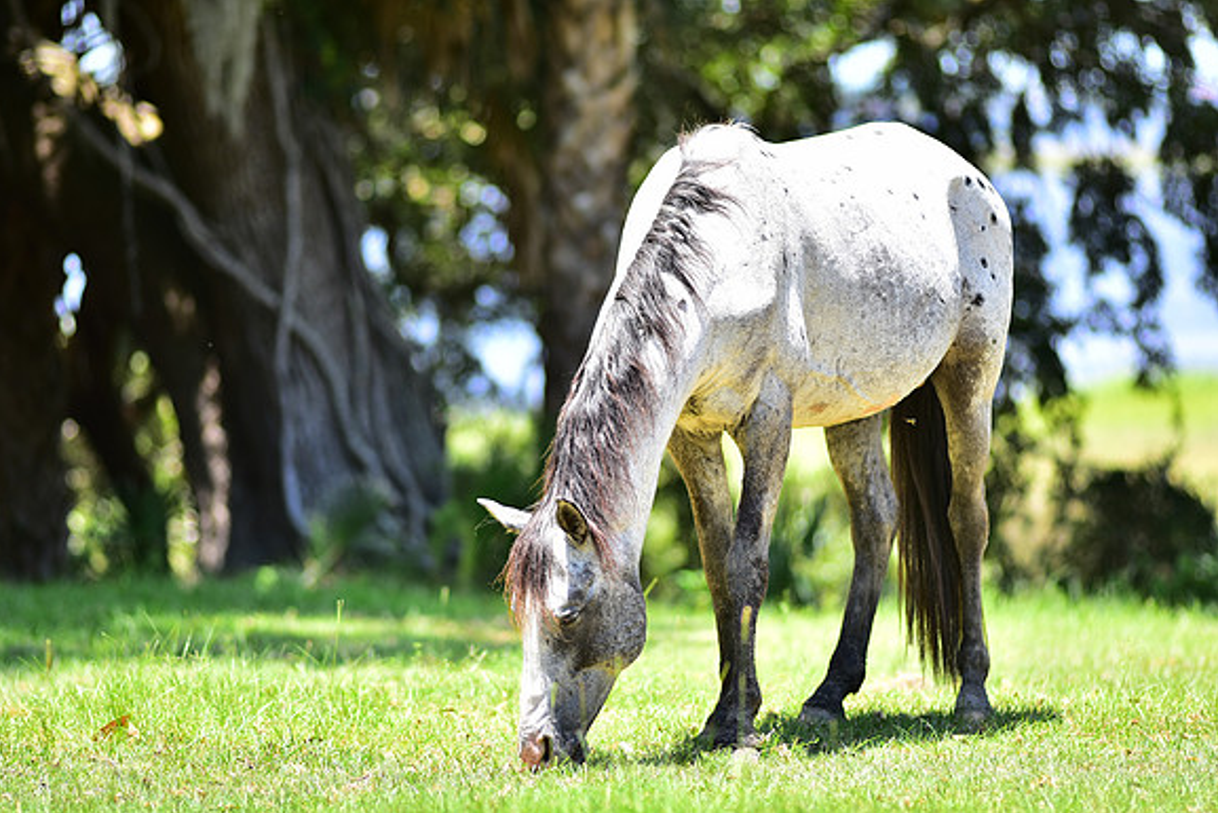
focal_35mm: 181
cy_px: 406
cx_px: 608
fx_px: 6125
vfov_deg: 7.6
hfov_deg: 11.4
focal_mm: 180
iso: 100
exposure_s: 1/500
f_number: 2.8
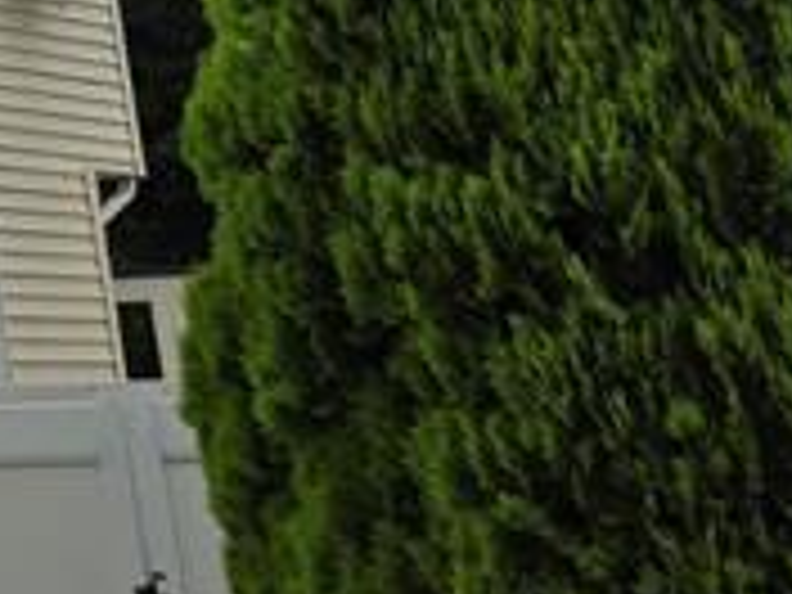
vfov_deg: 9.4
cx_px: -734
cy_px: -1012
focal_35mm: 134
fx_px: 3066
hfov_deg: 13.0
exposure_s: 1/1297
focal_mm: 5.4
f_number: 1.8
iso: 25
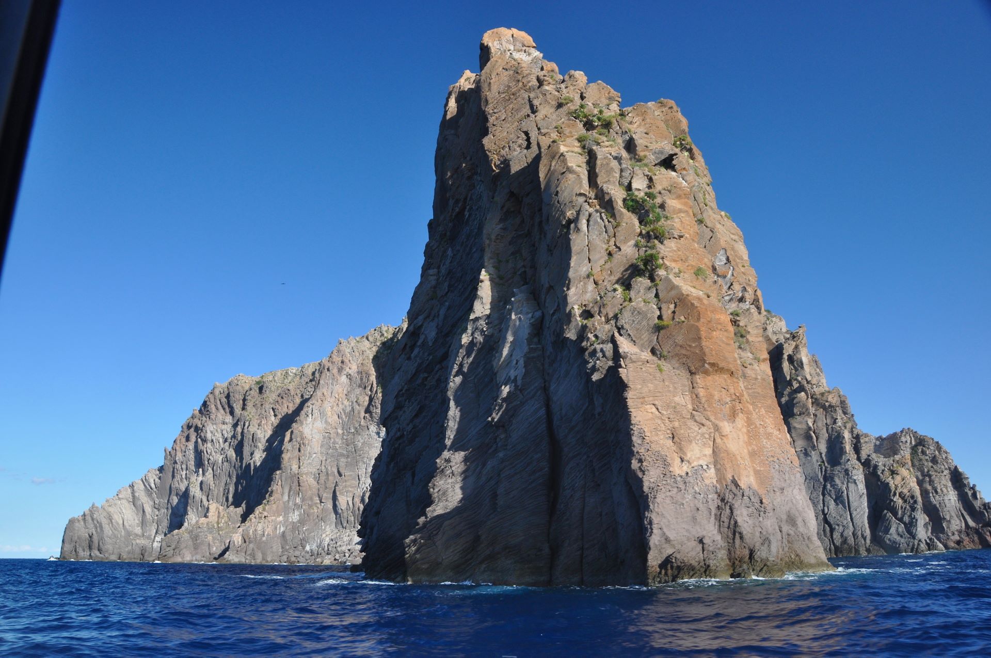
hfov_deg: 67.4
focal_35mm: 27
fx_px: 742
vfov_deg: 47.8
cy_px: 329
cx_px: 496
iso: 400
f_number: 11
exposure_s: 1/125
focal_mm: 18
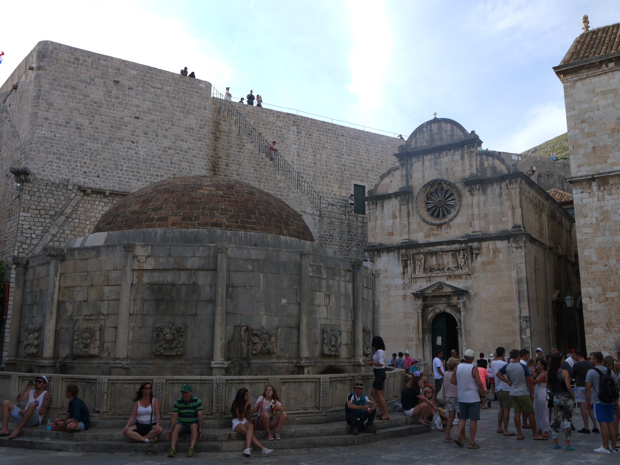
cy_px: 232
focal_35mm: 32
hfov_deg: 56.8
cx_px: 310
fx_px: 573
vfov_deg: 44.2
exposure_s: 1/200
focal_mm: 16
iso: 160
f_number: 6.3
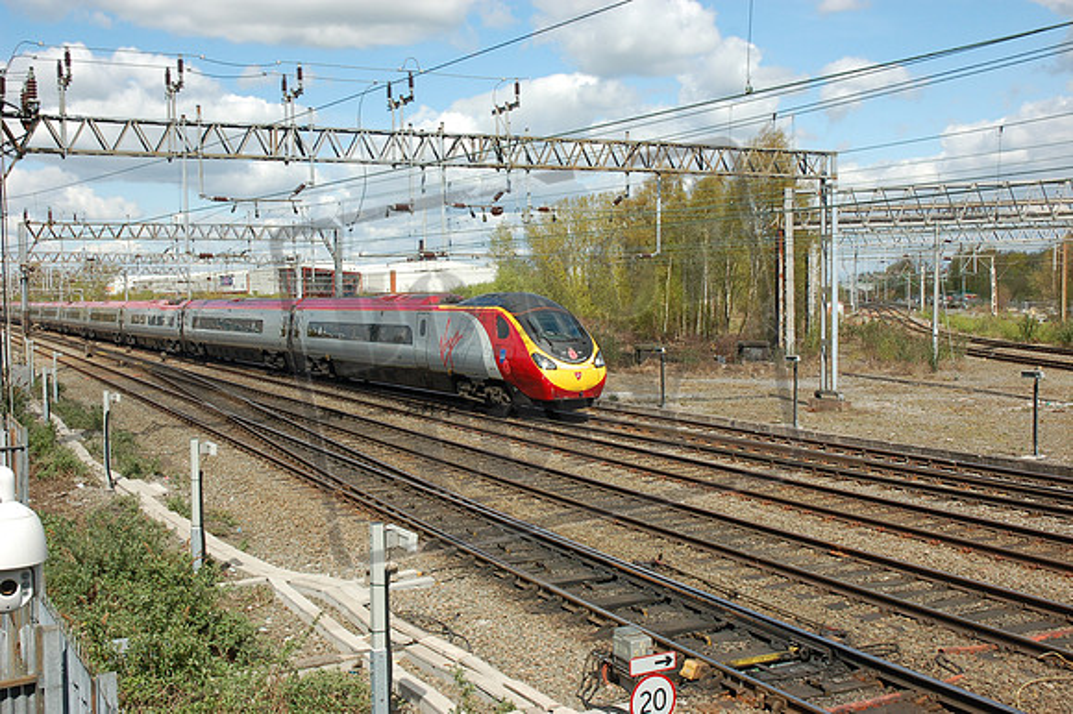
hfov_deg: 48.0
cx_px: 536
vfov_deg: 33.0
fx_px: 1206
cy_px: 357
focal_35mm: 40
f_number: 9
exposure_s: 1/320
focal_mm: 27
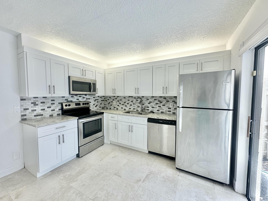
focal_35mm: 14
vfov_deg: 85.7
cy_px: 100
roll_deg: -0.3
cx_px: 134
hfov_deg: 102.1
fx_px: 108
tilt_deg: -2.9
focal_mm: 2.22
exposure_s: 1/120
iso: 64
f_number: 2.2
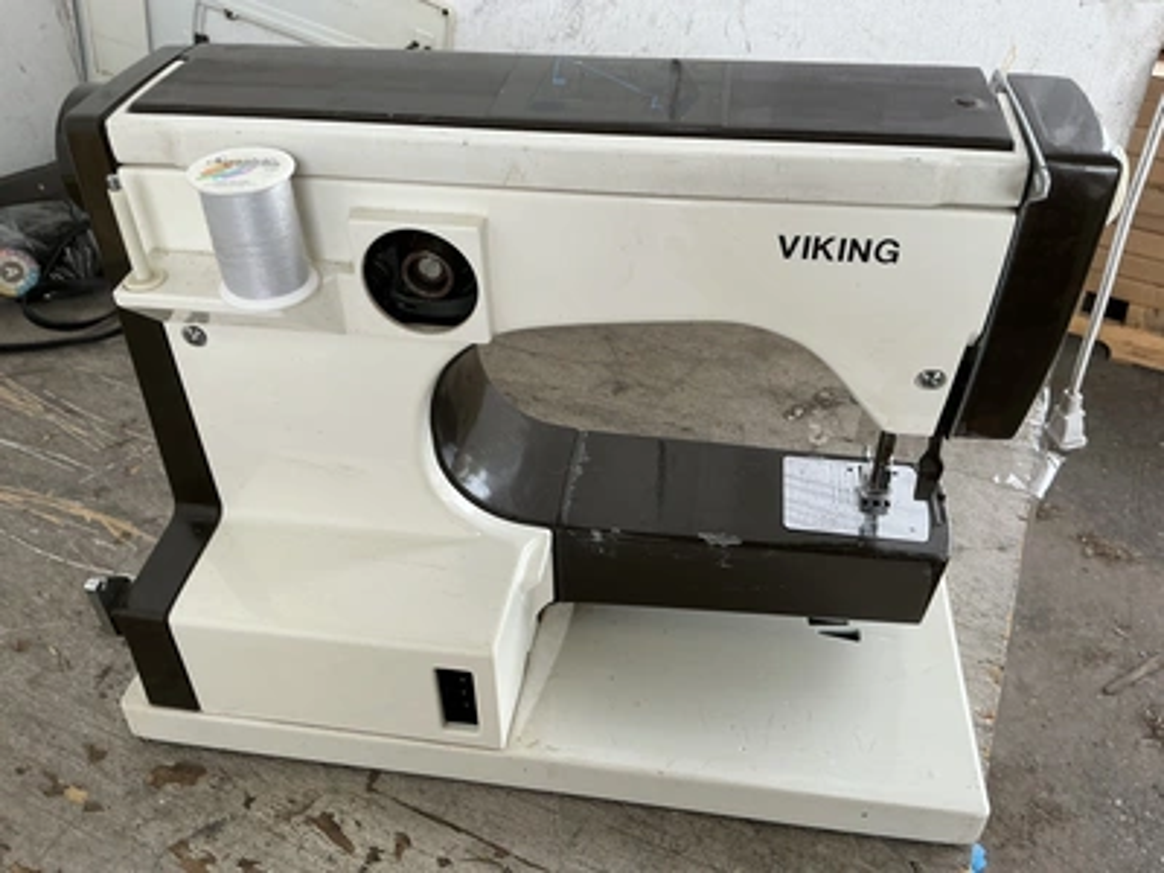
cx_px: 582
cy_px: 436
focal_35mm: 28
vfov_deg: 49.7
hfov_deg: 63.4
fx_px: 942
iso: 20
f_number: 1.8
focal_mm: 3
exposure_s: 1/122
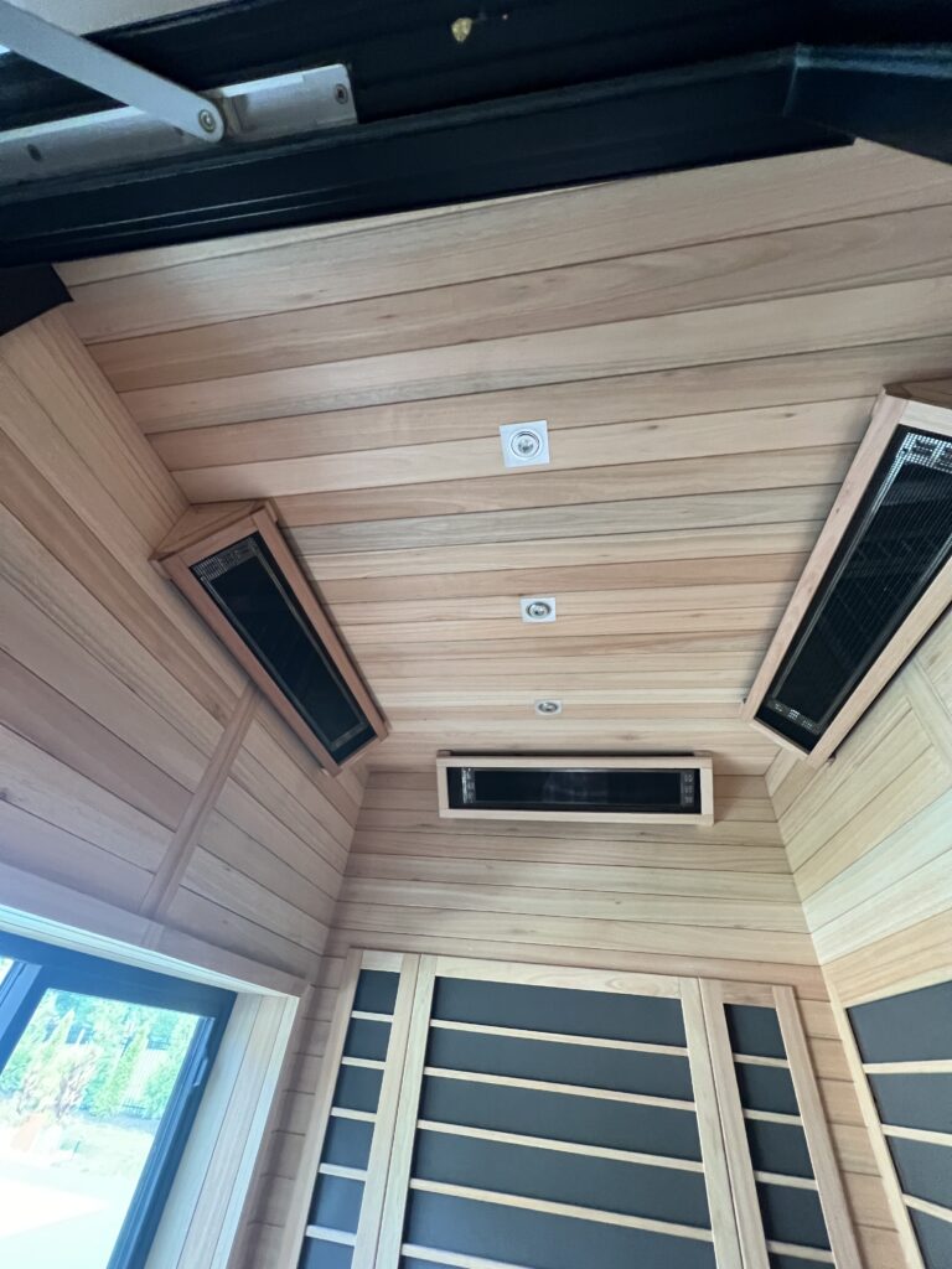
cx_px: 476
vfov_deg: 106.2
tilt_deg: +40.7
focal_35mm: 13
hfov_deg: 89.9
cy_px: 634
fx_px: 477
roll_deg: -7.1
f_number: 1.8
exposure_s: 1/60
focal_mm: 1.57
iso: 500
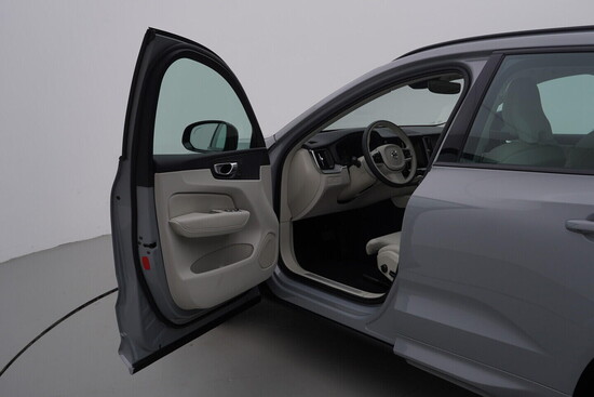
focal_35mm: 36
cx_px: 297
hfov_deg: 53.1
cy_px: 198
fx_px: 594
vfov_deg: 36.9
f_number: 5
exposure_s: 1/125
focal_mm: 24
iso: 125
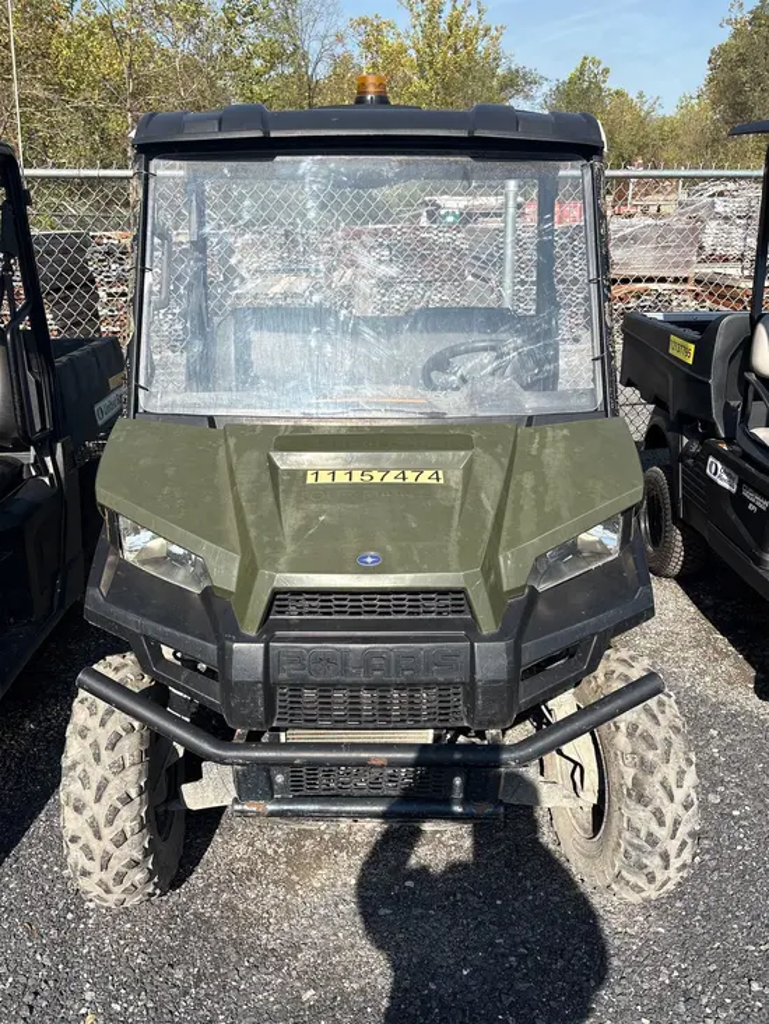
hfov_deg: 53.1
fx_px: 770
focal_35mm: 26
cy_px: 512
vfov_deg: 67.3
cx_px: 384
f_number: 1.6
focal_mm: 5.96
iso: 50
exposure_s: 1/2538
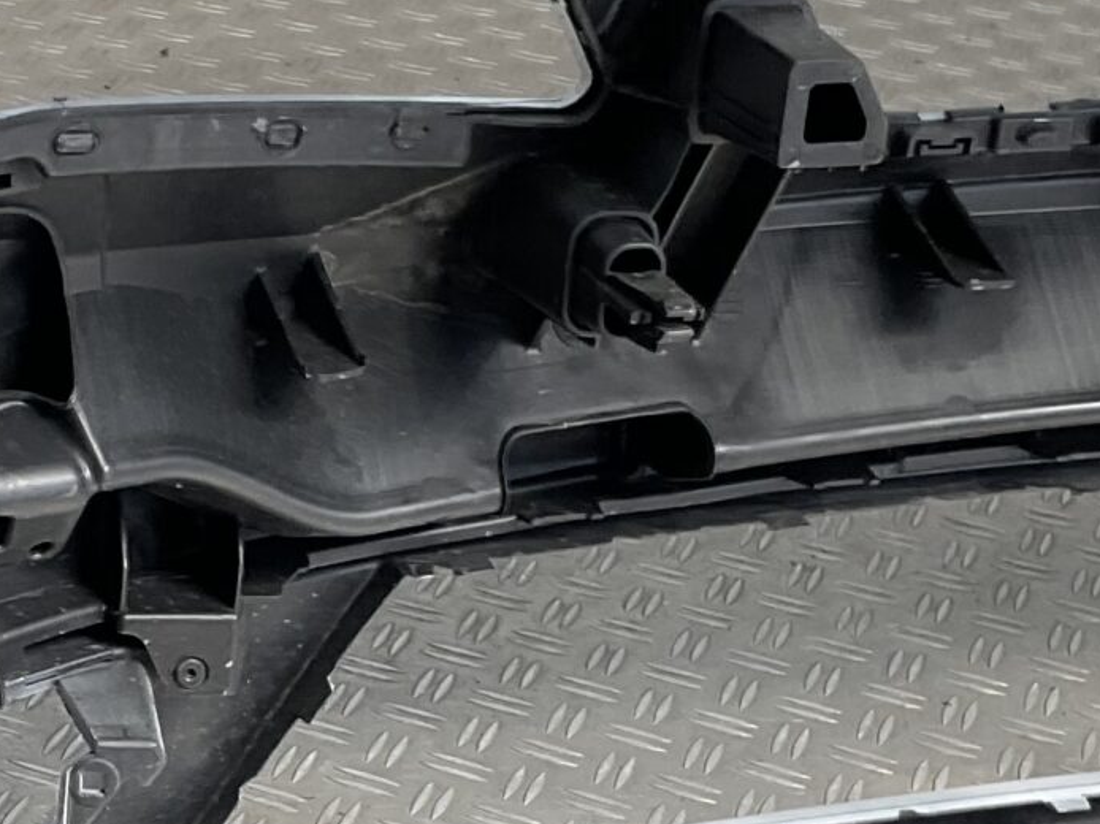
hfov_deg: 18.1
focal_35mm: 107
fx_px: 3399
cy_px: 696
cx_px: 117
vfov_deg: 13.7
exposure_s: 1/291
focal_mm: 3
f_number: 1.8
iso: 16
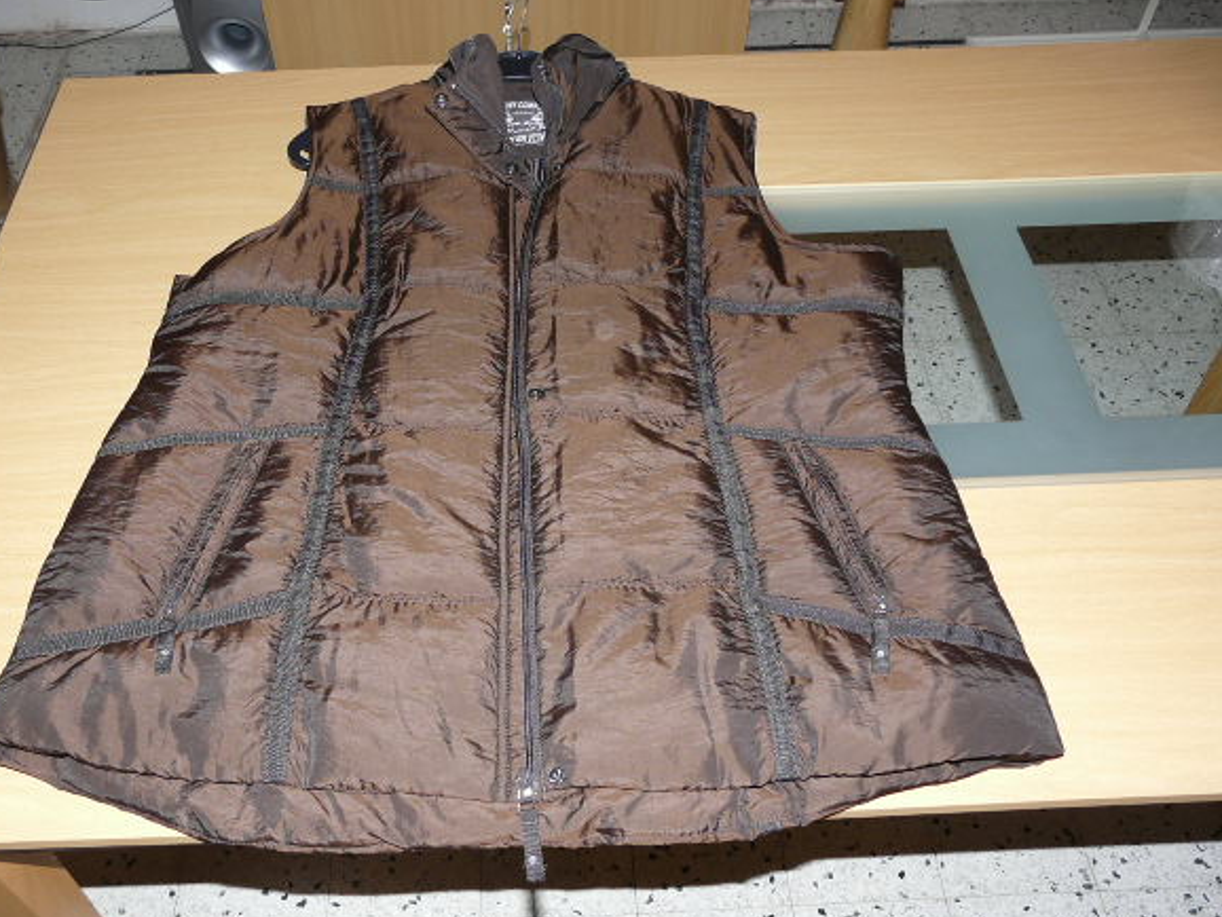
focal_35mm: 31
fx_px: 1095
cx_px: 548
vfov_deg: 45.5
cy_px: 473
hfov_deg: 58.2
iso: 100
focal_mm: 4.6
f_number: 2.8
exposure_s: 1/30
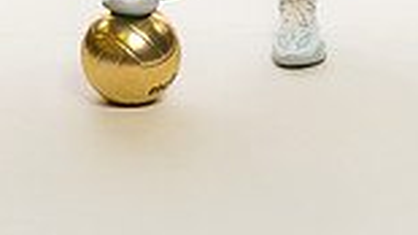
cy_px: -343
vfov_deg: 6.1
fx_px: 2116
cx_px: 159
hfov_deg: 11.3
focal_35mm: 191
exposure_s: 1/250
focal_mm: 63
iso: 640
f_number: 5.6
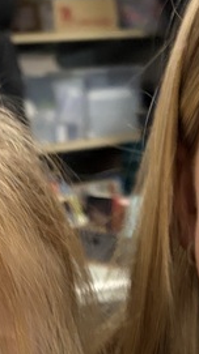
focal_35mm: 107
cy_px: 422
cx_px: 111
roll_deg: +3.6
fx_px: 1006
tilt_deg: -18.6
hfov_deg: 11.3
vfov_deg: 18.9
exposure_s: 1/38
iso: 500
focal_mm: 5.96
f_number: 1.6
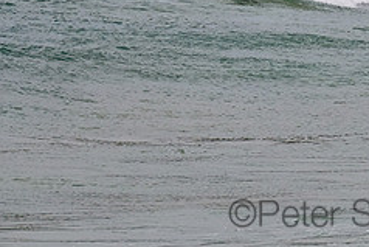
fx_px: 27393
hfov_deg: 0.8
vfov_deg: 0.5
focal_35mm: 2671
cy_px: -94
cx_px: 303
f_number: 11
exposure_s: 1/2000
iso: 500
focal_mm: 800
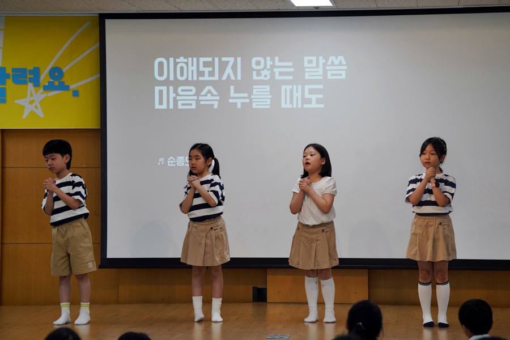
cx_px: 255
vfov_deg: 11.6
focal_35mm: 118
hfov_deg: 17.3
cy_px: 170
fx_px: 1672
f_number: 4
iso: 320
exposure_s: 1/160
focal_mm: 118
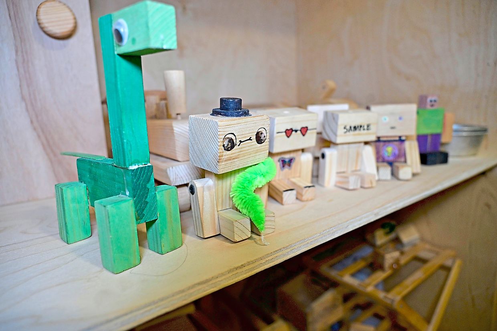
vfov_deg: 53.1
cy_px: 166
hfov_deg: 73.8
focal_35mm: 24
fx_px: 331
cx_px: 248
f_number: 4
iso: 1000
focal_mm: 24
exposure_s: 1/250
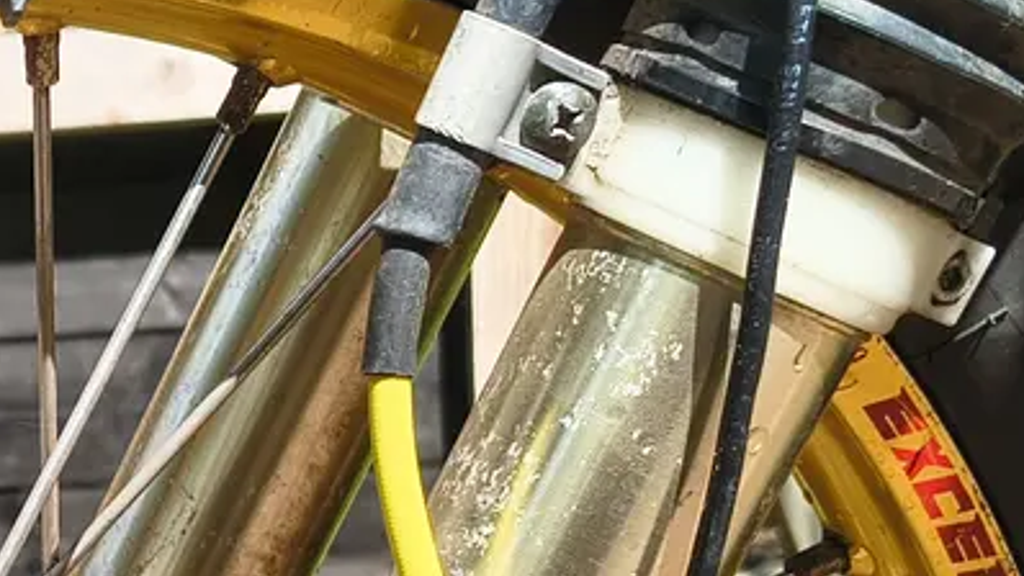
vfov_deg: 11.1
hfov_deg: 19.3
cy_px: 887
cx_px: -175
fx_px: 2851
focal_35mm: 105
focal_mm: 5.56
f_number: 1.8
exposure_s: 1/1143
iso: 101
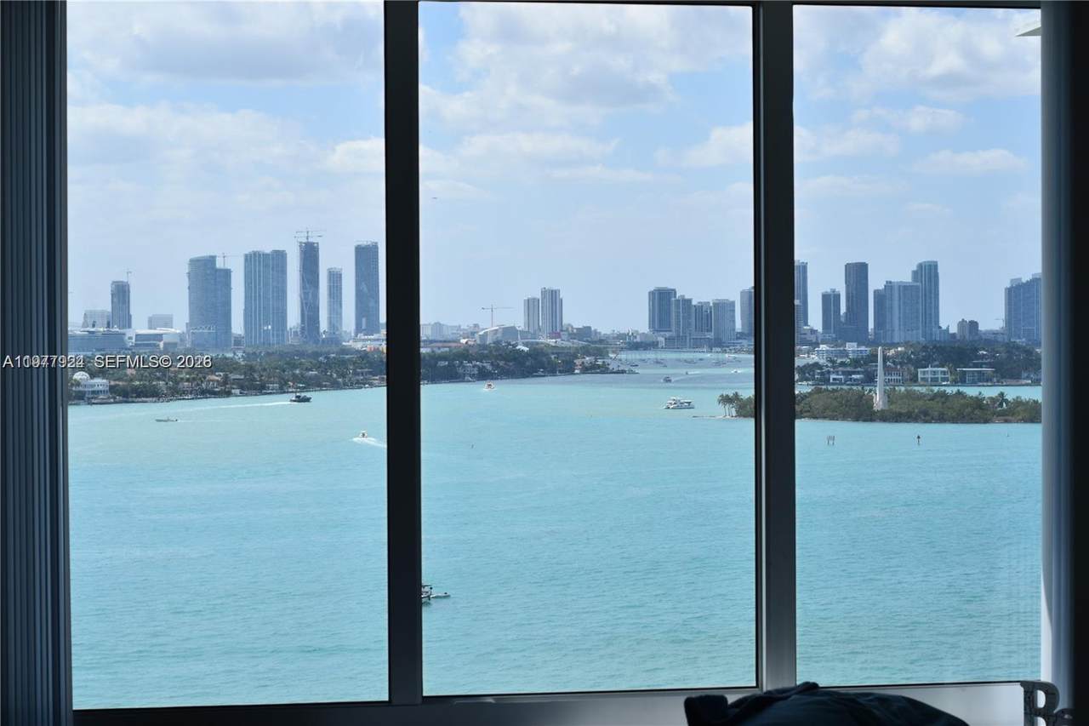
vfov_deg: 18.2
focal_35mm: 75
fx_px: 2268
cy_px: 363
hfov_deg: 27.0
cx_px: 544
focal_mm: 50
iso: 200
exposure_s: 1/320
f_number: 9
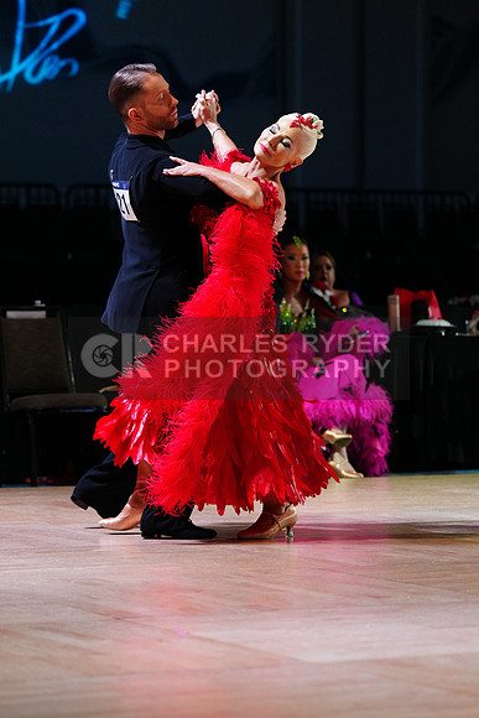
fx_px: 2792
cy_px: 359
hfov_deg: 9.8
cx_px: 240
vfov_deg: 14.7
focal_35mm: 140
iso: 2500
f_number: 4
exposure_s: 1/320
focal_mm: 140
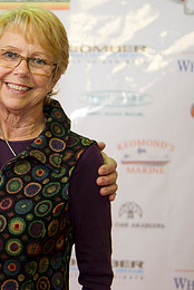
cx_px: -25
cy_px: 84
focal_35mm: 98
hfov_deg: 13.7
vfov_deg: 20.7
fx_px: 790
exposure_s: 1/80
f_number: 2.8
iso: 1000
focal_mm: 44
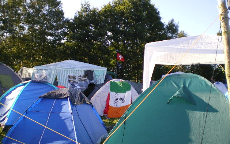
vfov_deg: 31.2
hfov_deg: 48.2
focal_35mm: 41
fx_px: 257
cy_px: 71
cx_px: 115
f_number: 3.1
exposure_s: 1/200
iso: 64
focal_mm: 6.3
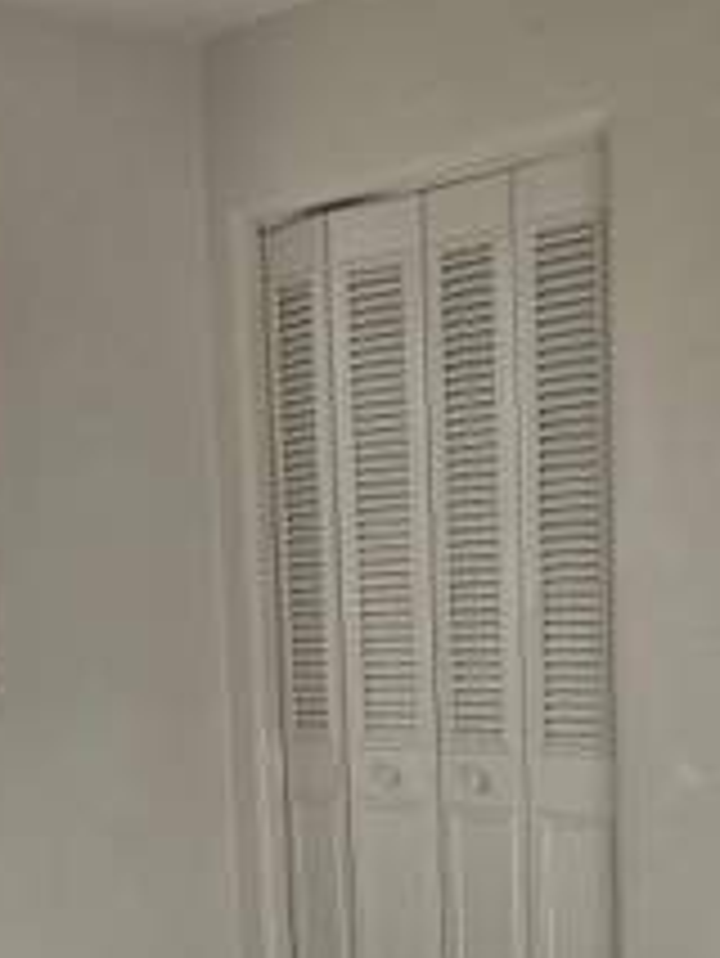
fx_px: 1912
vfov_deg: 27.3
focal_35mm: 69
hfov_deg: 21.1
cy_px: 837
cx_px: 148
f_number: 1.8
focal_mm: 5.4
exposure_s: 1/519
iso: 32
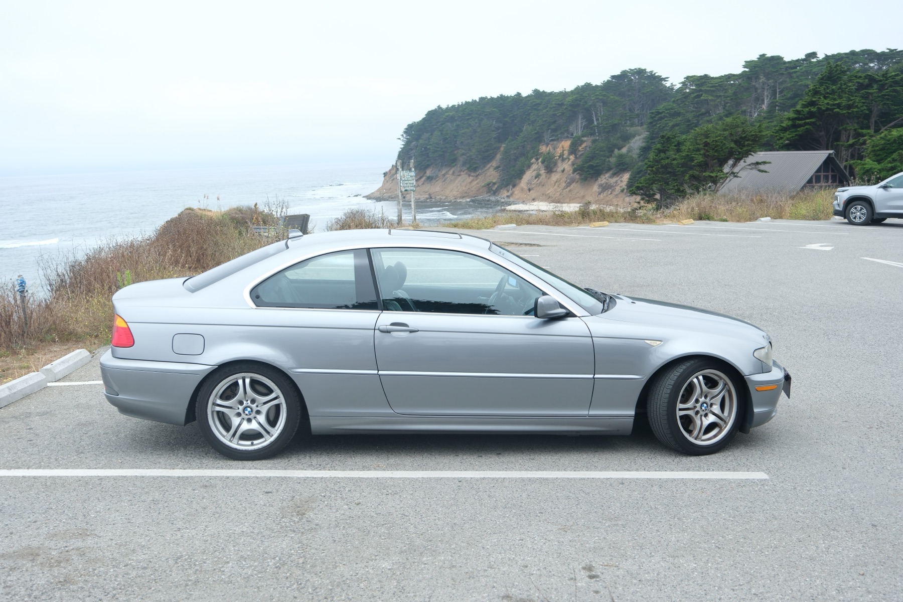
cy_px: 301
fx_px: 978
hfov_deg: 49.6
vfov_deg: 34.2
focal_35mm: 39
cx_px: 452
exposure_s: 1/450
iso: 125
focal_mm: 26
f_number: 4
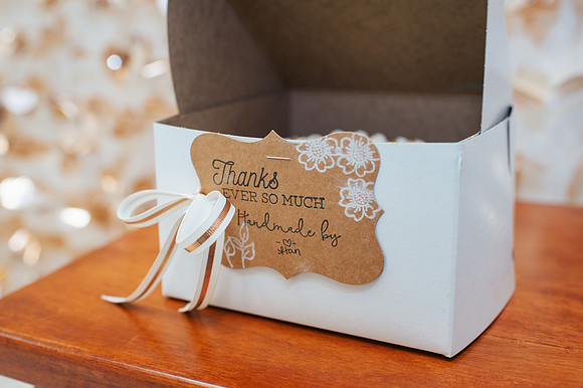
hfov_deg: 51.1
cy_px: 194
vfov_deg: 35.3
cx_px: 276
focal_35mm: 38
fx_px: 610
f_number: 3.2
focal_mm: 35
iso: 800
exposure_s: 1/160
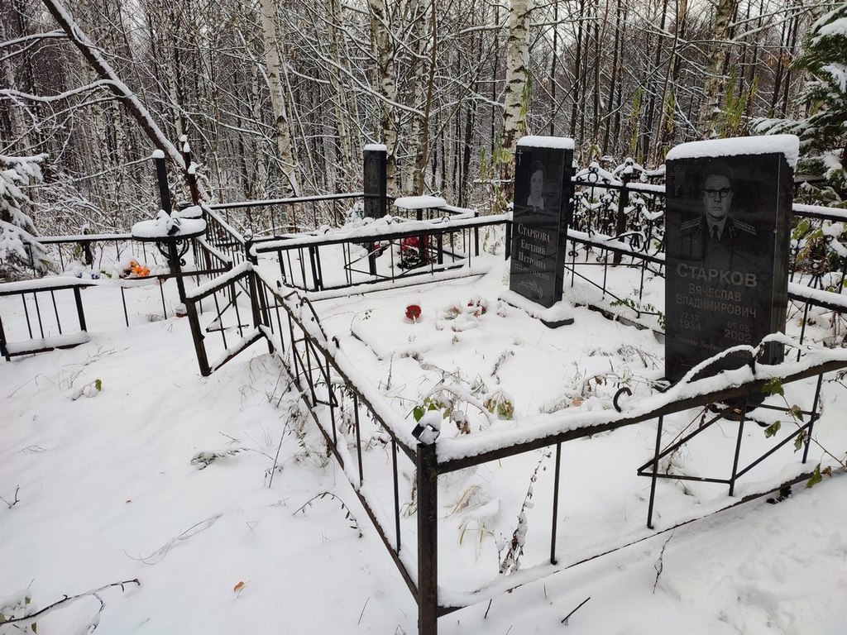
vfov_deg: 54.9
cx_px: 424
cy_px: 318
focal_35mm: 25
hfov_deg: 69.4
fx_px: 612
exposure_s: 1/100
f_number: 1.9
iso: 58
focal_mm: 6.04
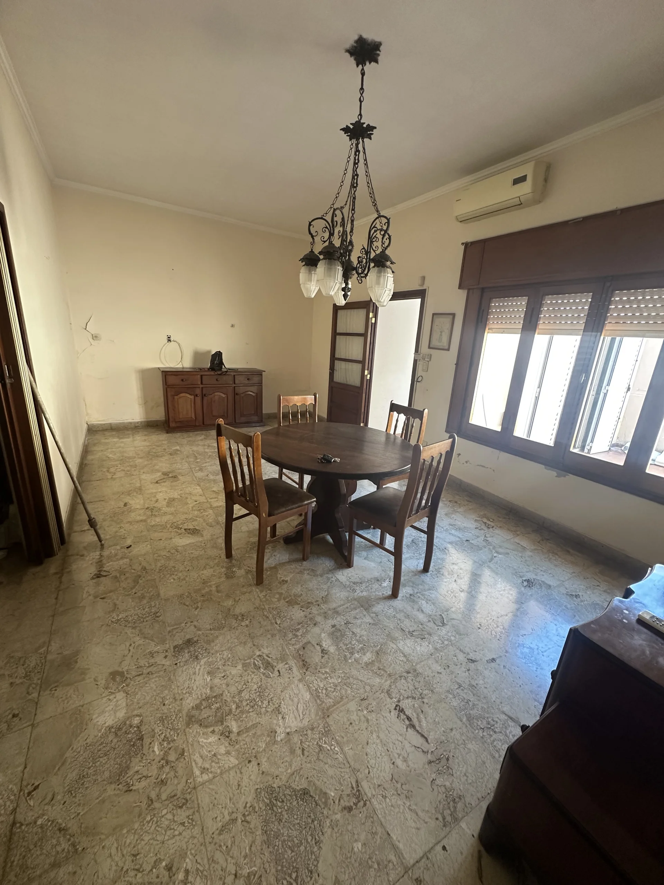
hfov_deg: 85.7
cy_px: 442
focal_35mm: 14
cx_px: 332
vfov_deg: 102.1
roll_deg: -4.2
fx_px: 358
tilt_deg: -15.2
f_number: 2.2
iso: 200
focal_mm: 2.22
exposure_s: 1/50
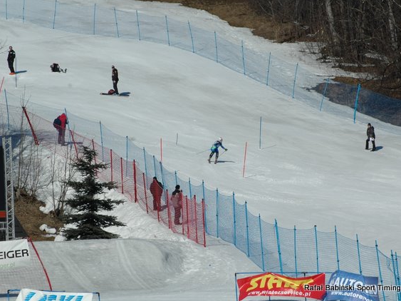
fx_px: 2467
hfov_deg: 9.3
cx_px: 226
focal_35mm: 213
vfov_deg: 7.0
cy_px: 150
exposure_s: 1/1250
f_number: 9
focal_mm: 130
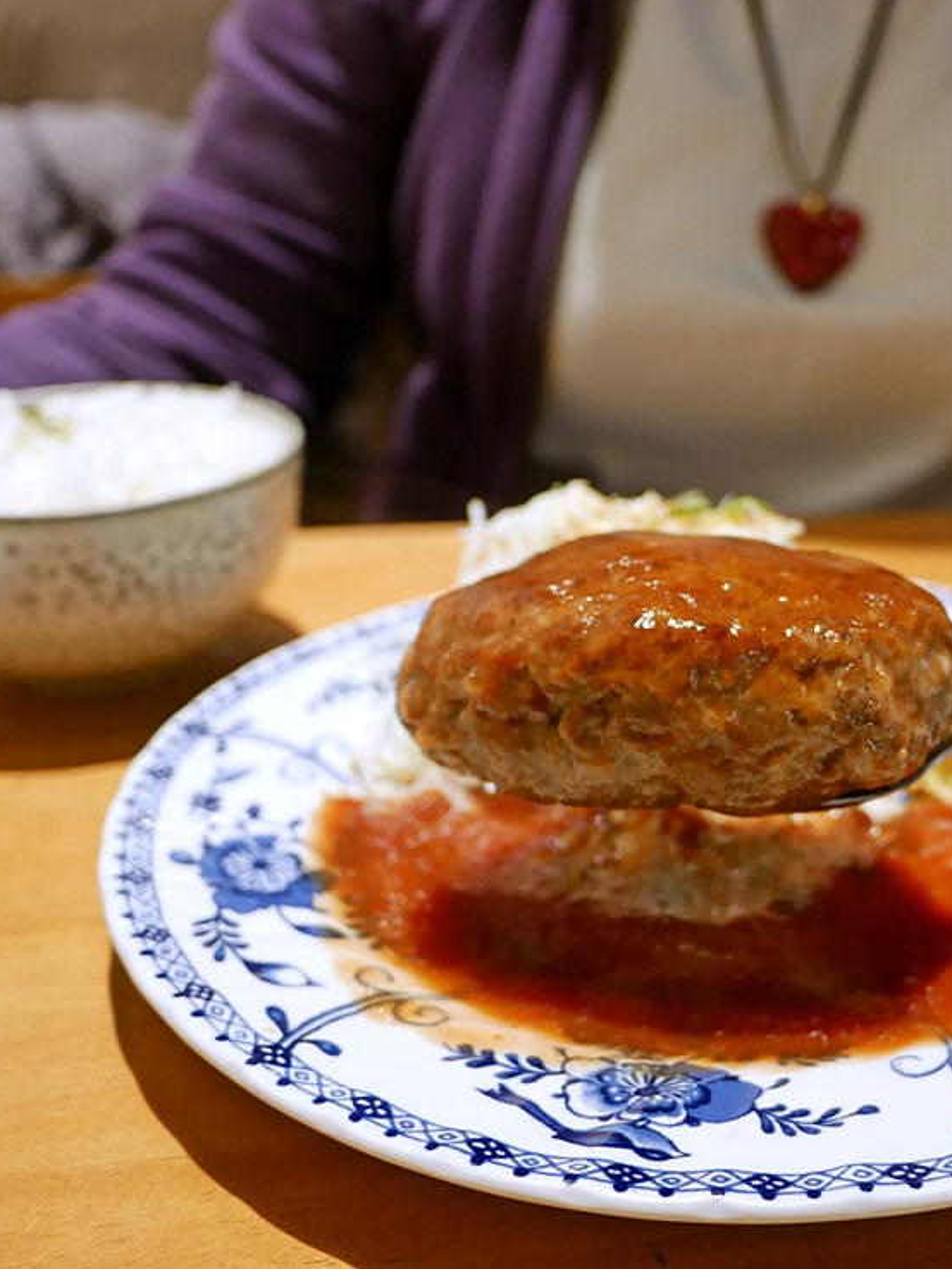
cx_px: 759
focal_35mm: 38
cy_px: 628
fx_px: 1393
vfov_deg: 49.0
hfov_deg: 36.5
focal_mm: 14
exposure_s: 1/60
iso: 640
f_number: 2.5
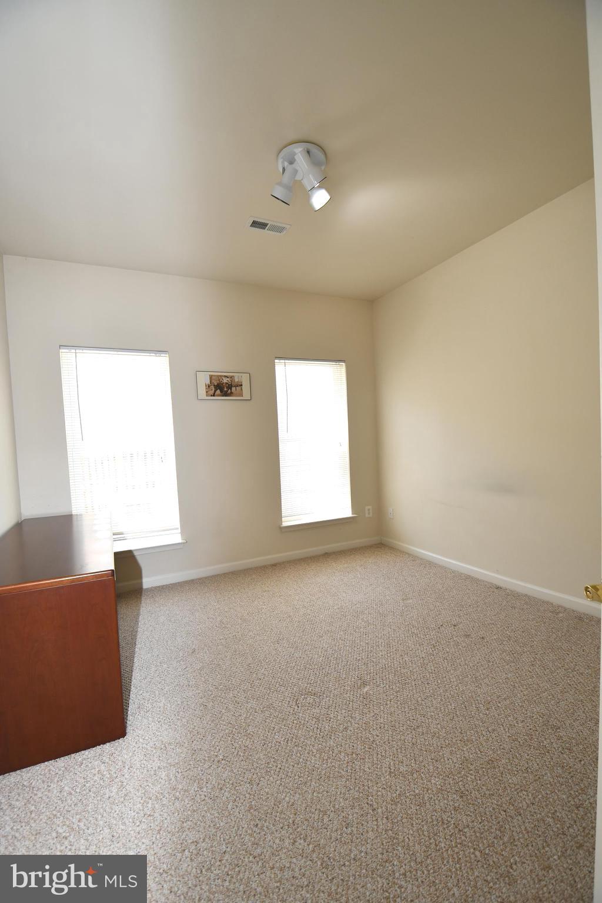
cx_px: 301
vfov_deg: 100.4
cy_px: 452
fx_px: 376
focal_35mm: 15
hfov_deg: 77.3
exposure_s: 1/80
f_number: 4.5
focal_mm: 10
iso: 200
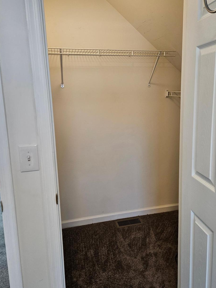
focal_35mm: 29
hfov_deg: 48.2
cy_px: 136
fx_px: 241
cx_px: 119
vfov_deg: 61.6
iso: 200
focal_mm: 5.4
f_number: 1.8
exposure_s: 1/120
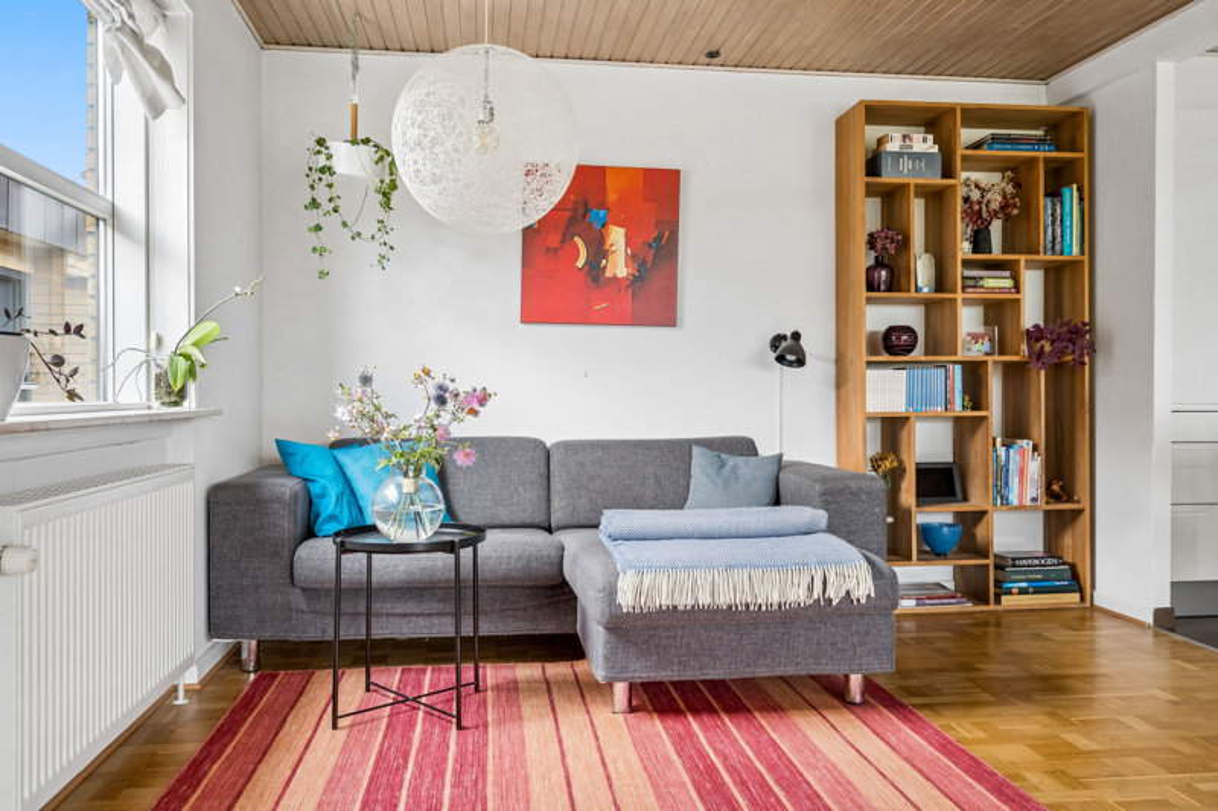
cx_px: 609
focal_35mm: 27
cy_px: 406
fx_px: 913
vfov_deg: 47.9
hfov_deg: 67.4
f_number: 6.3
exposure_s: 1/80
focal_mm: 27
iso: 1000
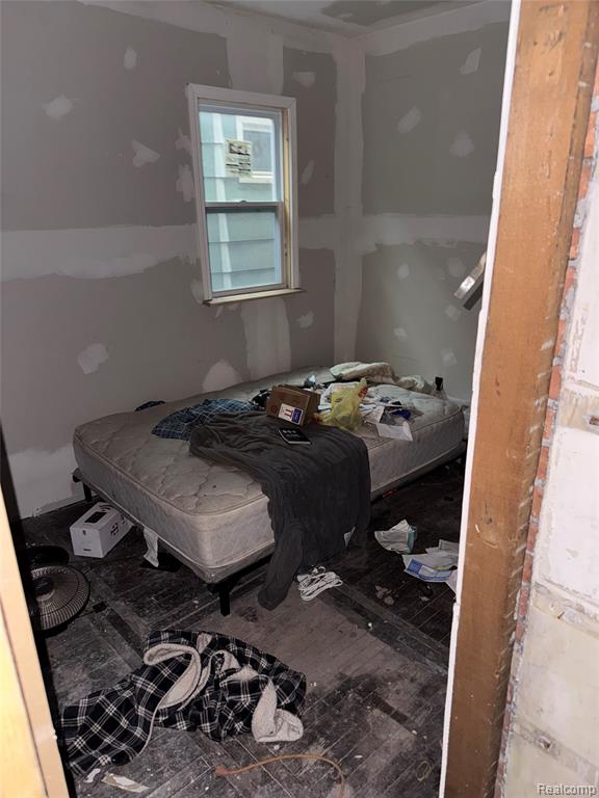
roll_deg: +1.2
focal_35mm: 24
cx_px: 300
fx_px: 554
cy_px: 399
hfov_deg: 56.8
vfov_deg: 71.6
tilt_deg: -19.0
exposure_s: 1/4
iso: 125
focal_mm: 6.76
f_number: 1.78
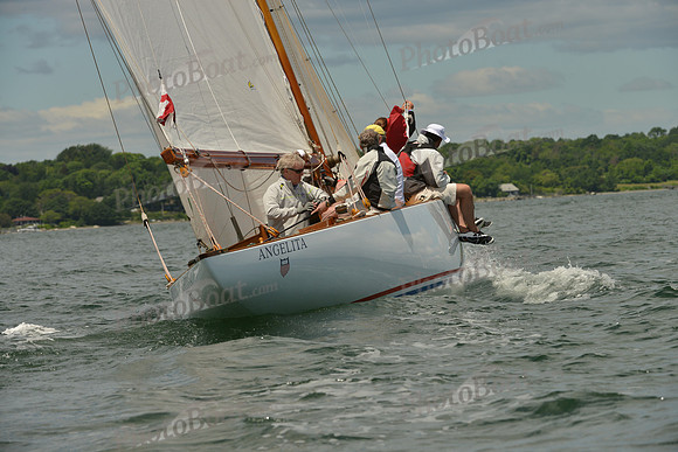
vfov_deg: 6.9
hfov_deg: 10.3
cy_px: 226
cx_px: 339
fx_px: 3767
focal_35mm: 200
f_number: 8
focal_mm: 200
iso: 200
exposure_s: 1/1000
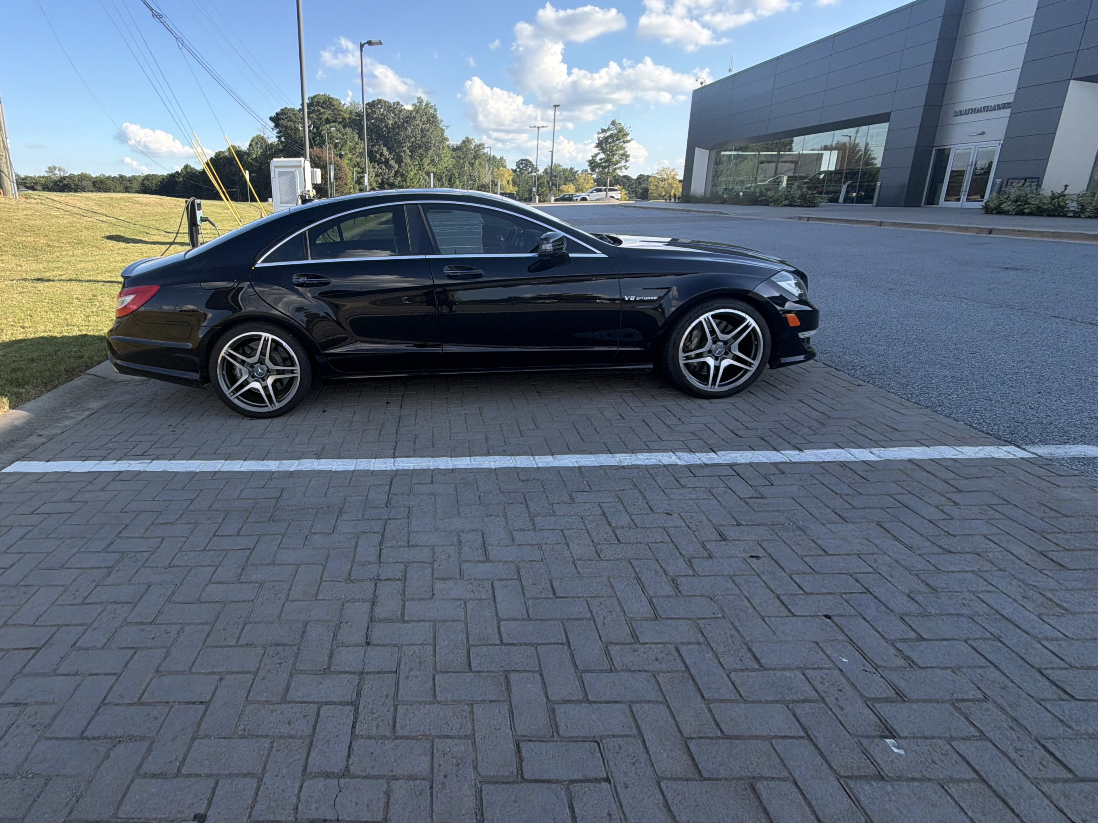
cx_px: 418
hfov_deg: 86.2
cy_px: 344
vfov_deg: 71.1
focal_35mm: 18
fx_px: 571
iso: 40
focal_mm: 2.22
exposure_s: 1/742
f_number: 2.2
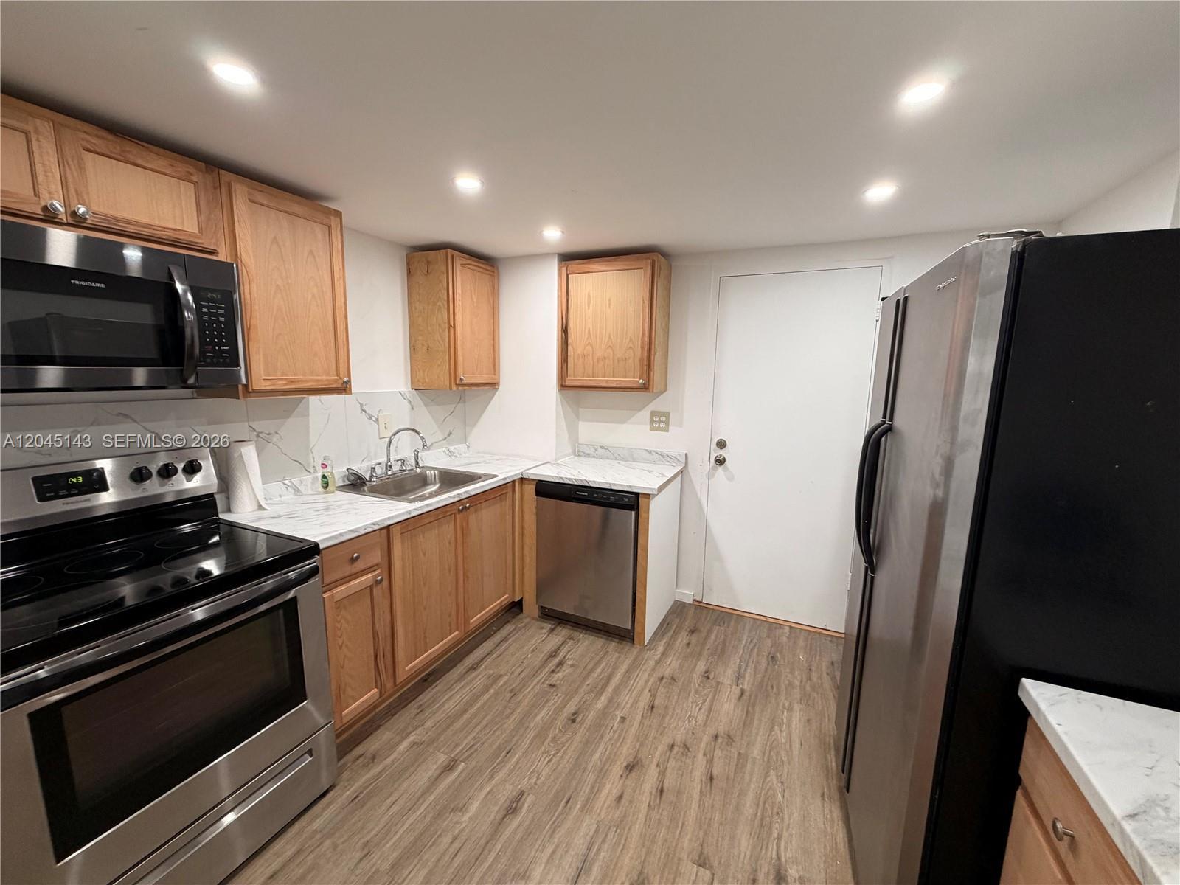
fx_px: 477
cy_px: 442
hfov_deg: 102.1
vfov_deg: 85.7
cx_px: 590
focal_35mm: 14
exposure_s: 1/60
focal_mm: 2.22
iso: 200
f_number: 2.2
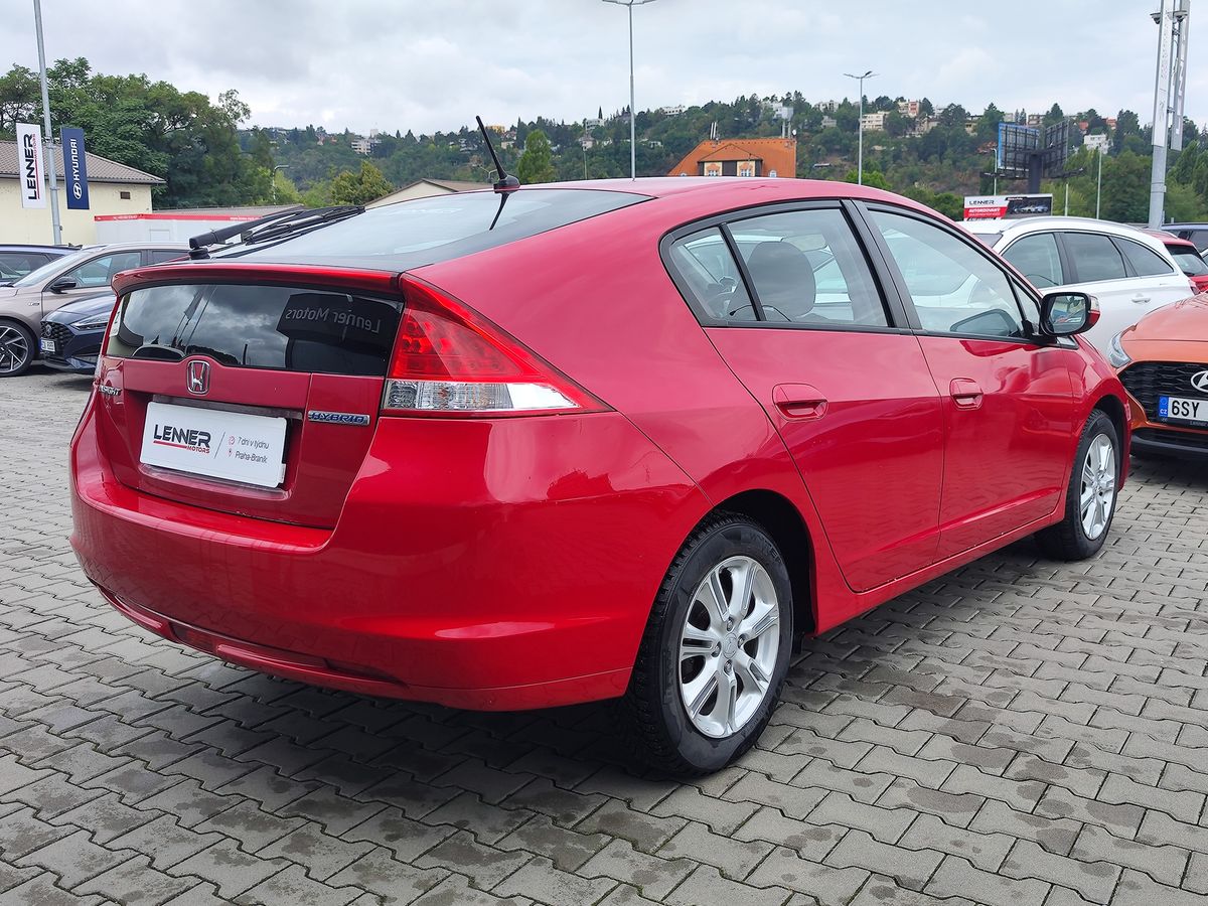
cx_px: 604
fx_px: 803
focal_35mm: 23
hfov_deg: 73.9
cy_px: 453
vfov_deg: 58.9
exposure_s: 1/329
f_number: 1.69
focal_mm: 7.01
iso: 50
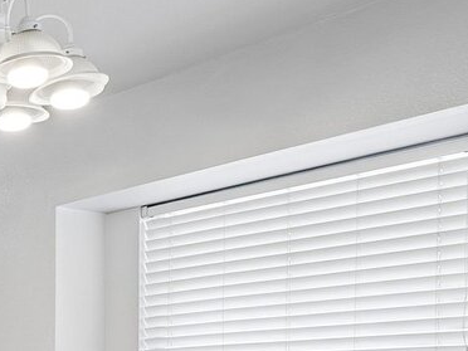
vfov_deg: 20.8
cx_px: -225
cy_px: 391
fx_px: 906
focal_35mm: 67
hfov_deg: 23.5
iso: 400
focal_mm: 16
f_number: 8
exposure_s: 1/15
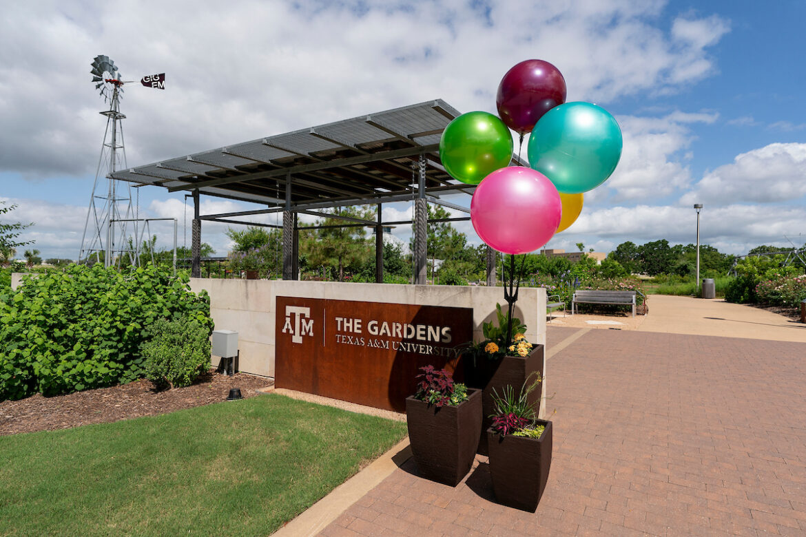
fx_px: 403
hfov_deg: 90.0
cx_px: 403
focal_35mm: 18
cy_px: 268
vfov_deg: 67.4
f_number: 5
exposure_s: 1/1600
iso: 200
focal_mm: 18
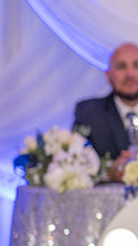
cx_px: 344
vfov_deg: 8.9
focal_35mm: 242
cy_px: 164
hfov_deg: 4.9
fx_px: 1574
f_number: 4
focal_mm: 70
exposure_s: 1/200
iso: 1600
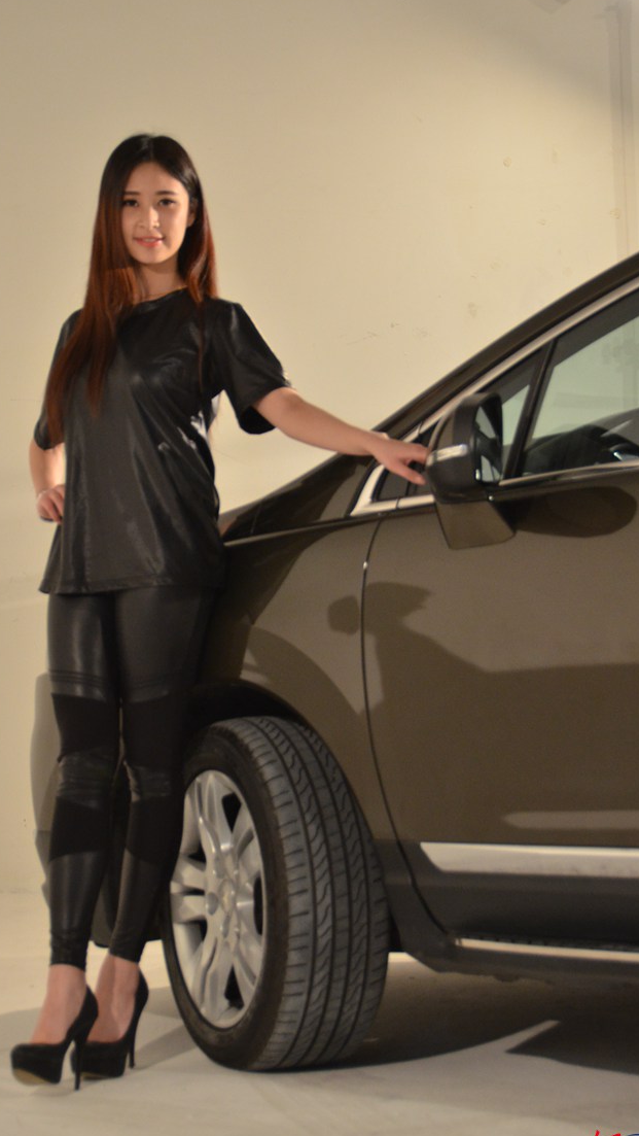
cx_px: 264
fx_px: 3100
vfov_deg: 20.7
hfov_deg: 11.8
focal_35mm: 103
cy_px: 545
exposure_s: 1/50
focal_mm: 60
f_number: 4.8
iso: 1250
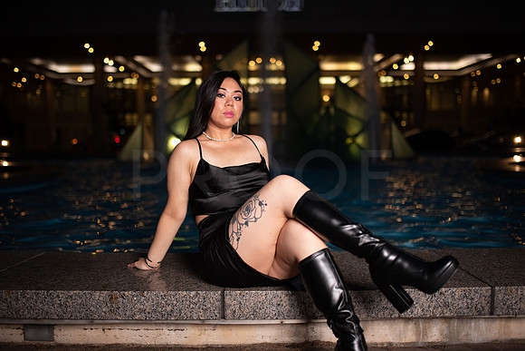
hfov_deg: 54.4
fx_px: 511
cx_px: 262
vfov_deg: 37.9
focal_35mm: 35
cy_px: 176
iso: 800
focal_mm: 35
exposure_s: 1/640
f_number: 1.4
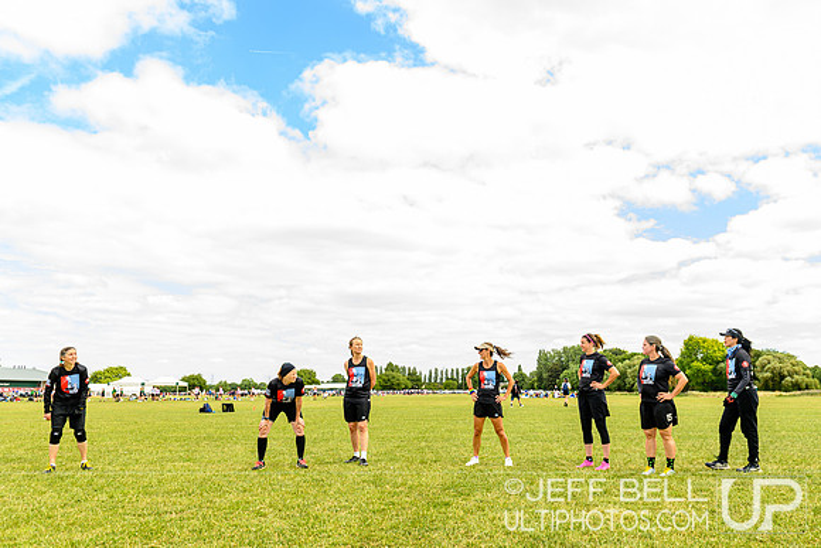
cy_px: 306
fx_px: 643
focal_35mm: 28
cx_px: 482
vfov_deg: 46.0
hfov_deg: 64.6
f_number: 5.6
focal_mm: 24
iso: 100
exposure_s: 1/100
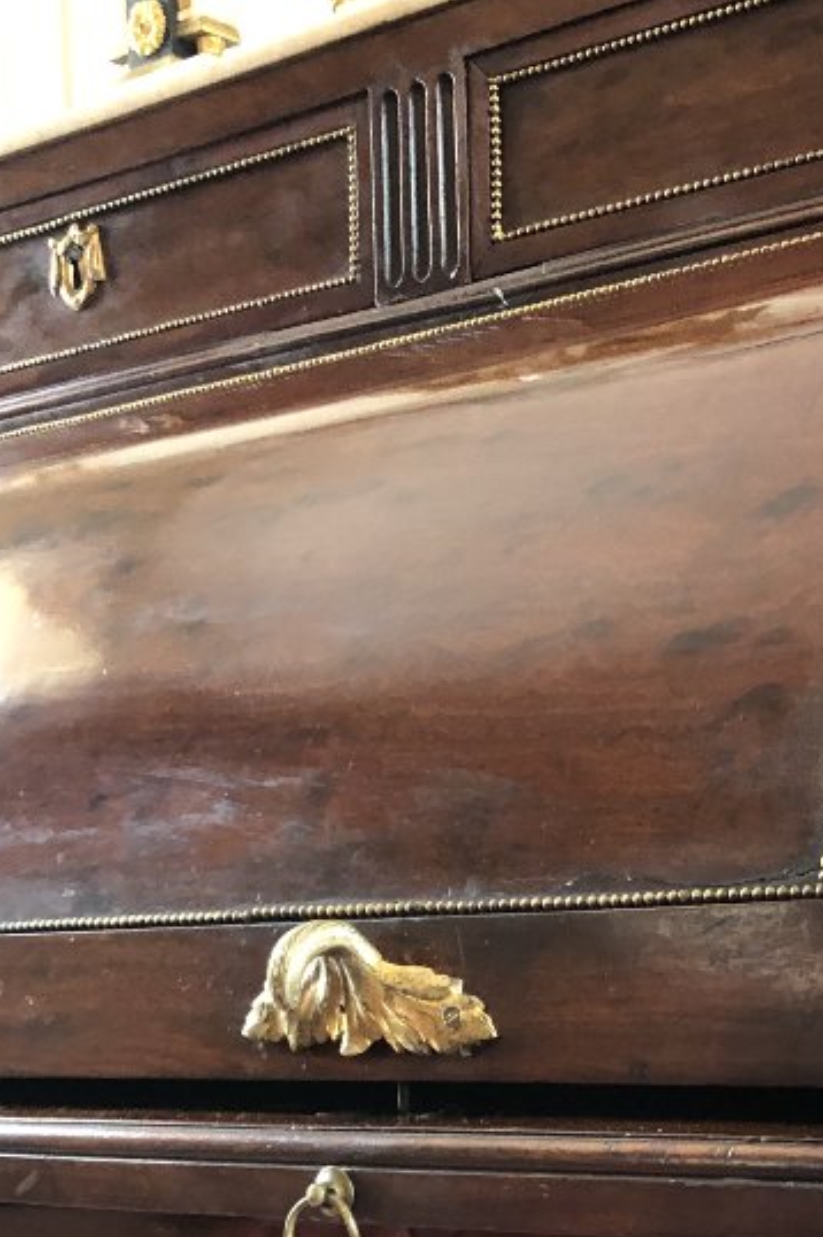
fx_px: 2232
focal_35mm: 65
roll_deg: +1.2
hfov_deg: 20.4
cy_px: 1046
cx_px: 766
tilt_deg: -1.1
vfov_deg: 30.0
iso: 100
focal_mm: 4
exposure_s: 1/13
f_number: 1.8
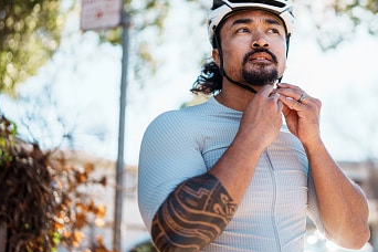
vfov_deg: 25.8
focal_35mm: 52
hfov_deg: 37.8
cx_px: 253
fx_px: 546
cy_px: 72
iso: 100
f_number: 1.3
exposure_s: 1/2000
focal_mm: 35
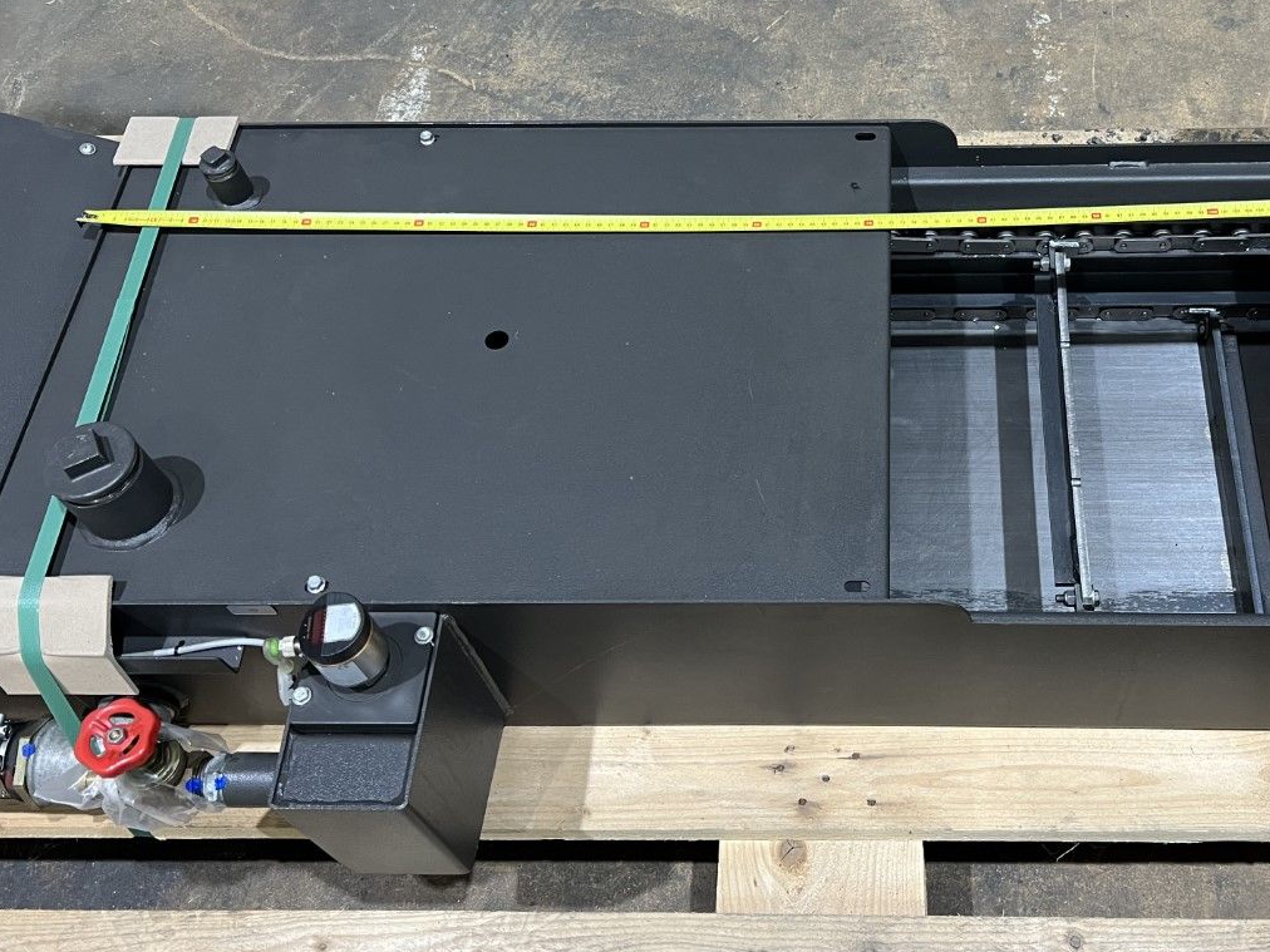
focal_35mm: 37
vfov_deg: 38.7
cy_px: 448
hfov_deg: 49.2
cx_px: 856
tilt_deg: -58.1
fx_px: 1357
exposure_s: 1/50
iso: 125
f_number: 1.5
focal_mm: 5.7
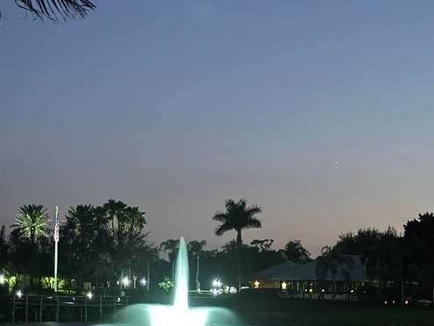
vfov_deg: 14.9
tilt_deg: +4.8
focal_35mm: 99
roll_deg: -1.7
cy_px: 168
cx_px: 183
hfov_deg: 19.8
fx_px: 1241
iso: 320
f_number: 1.78
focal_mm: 6.76
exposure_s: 1/2
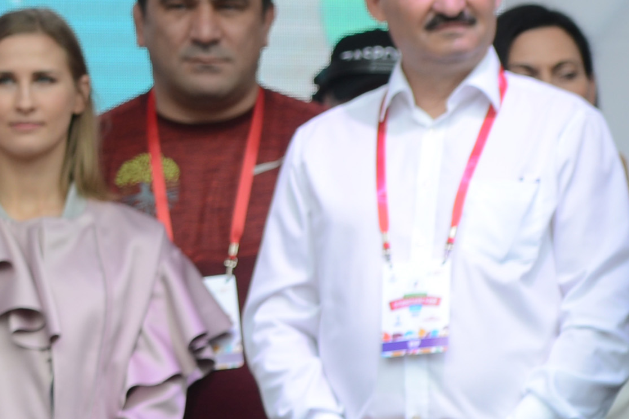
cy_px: 139
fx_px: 6587
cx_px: -1045
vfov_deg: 3.6
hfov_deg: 5.2
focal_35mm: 377
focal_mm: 70
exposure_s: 1/400
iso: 200
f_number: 5.6
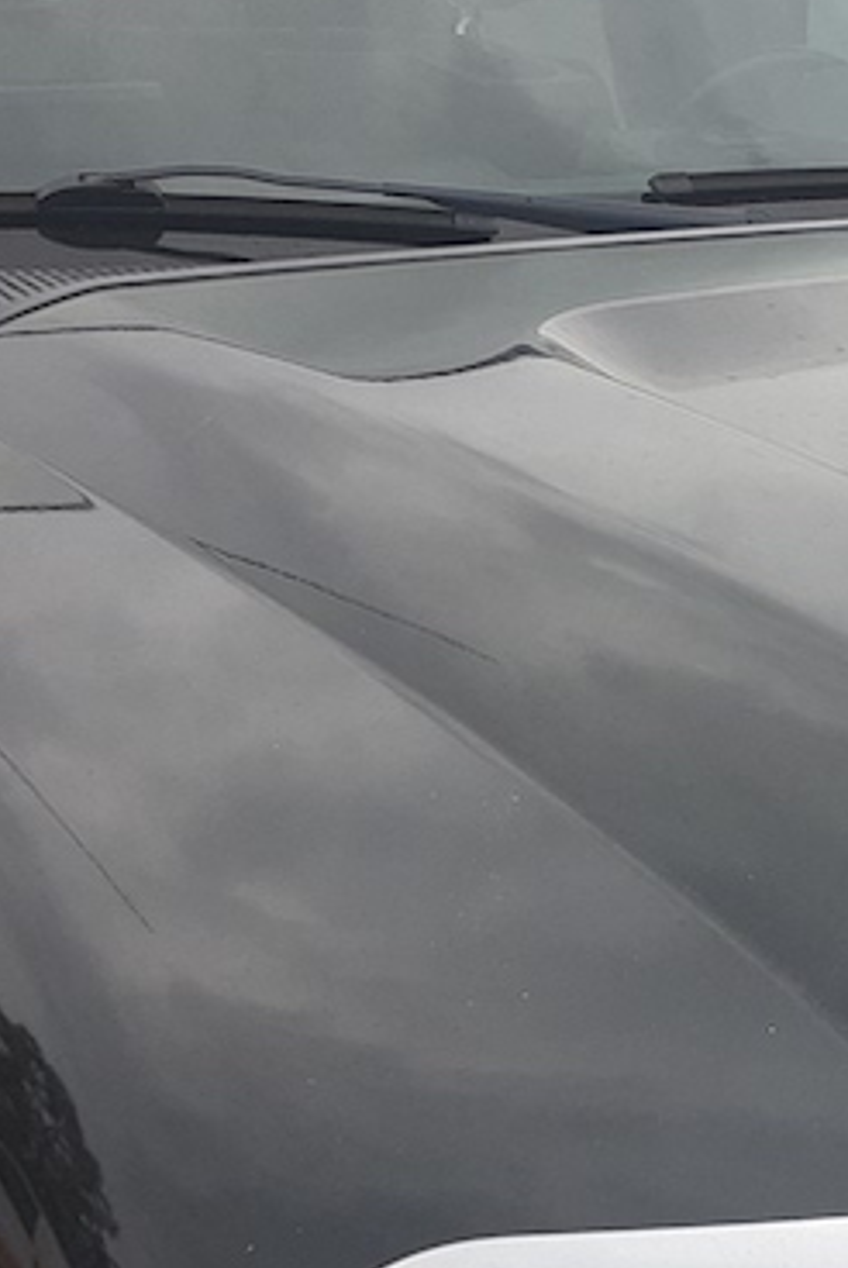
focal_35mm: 61
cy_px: 541
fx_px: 2151
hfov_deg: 21.7
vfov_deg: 32.8
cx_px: 807
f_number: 1.9
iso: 40
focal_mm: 2.91
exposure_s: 1/621
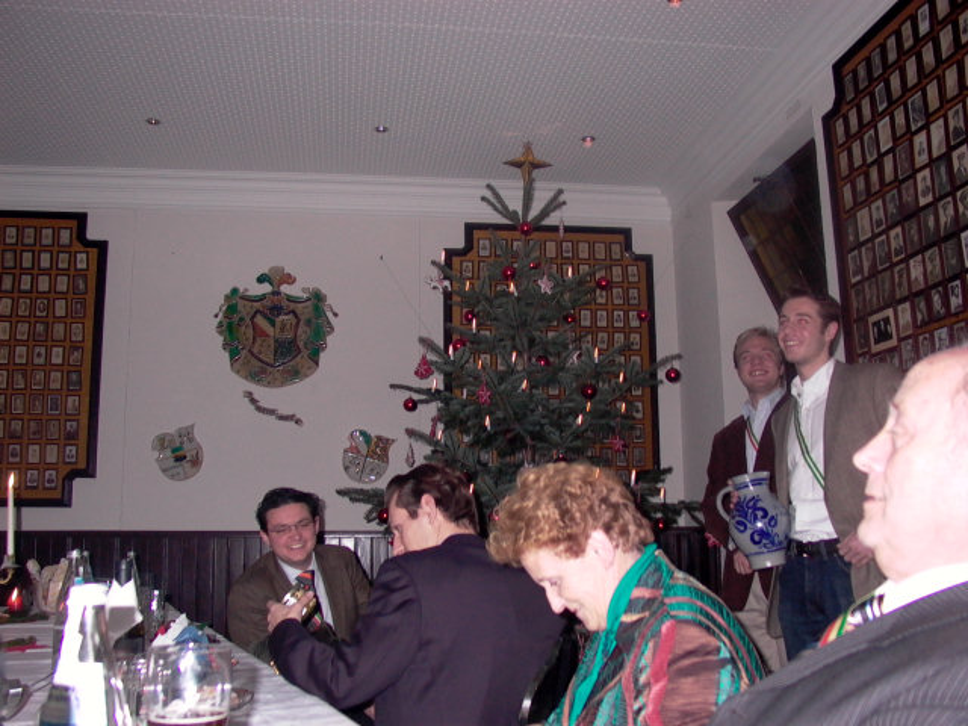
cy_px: 363
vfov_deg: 42.9
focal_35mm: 33
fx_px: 923
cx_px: 484
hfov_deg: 55.4
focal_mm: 7.15
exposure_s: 1/64.2
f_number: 2.05
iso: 100
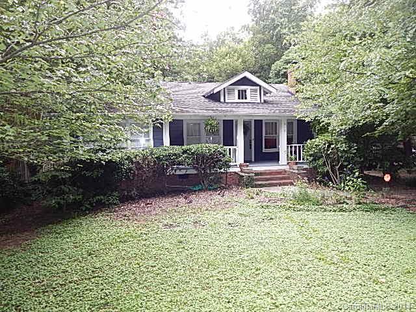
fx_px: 276
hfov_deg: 73.9
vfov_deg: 58.9
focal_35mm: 23
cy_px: 156
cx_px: 208
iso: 180
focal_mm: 4
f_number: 3
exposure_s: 1/80
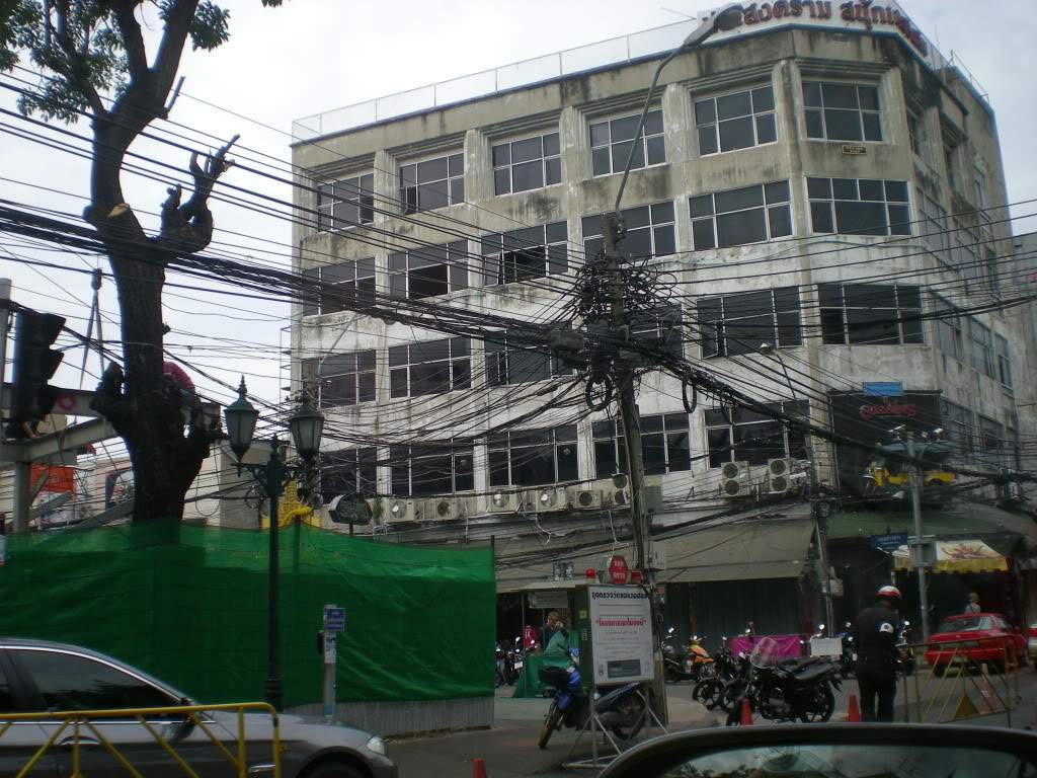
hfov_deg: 49.0
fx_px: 1138
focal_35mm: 38
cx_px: 518
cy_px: 389
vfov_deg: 37.7
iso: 50
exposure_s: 1/270
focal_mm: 6.3
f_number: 4.6
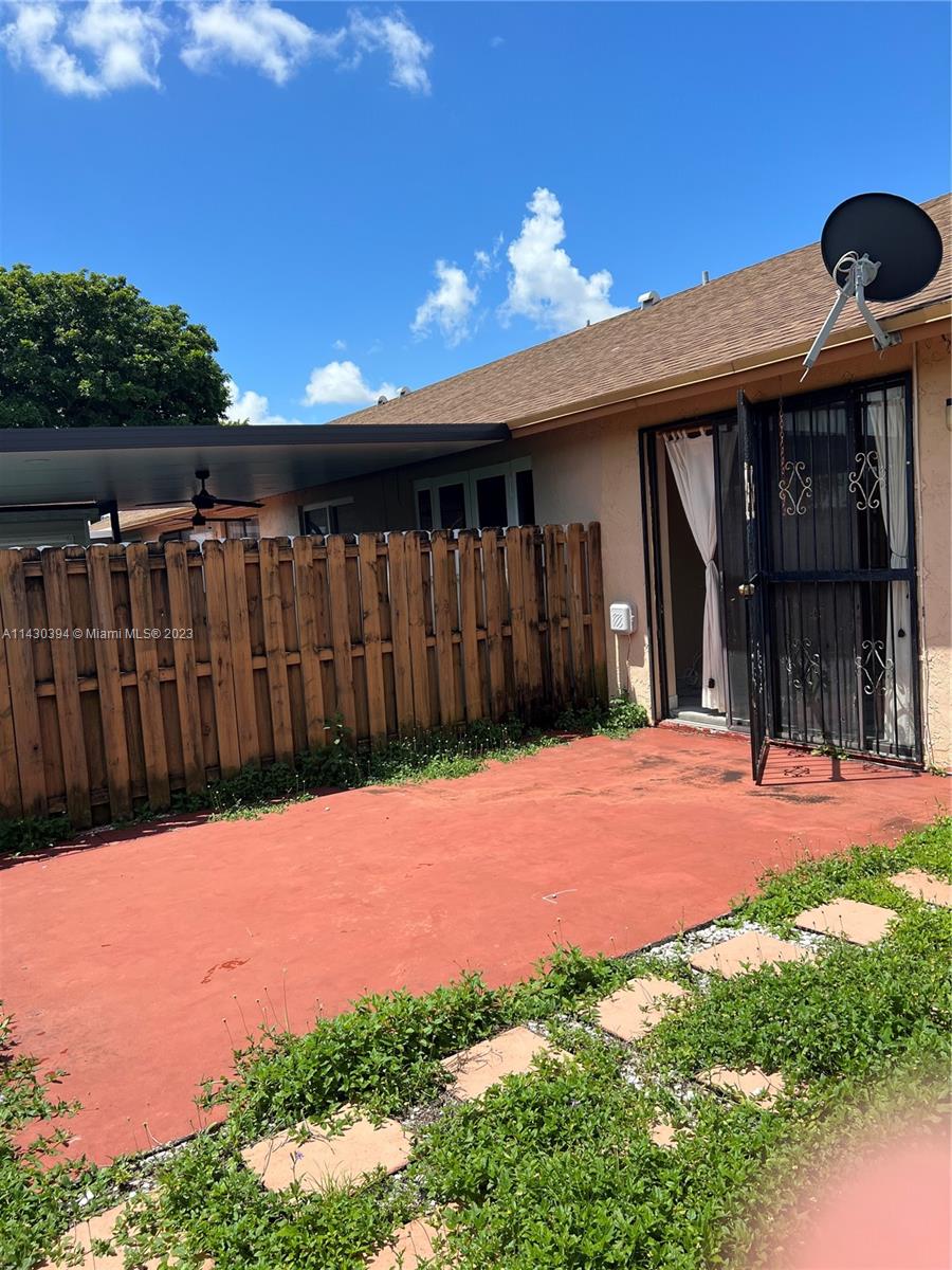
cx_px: 476
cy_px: 635
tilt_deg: -3.2
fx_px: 953
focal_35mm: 26
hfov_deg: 53.1
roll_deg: +4.7
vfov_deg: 67.3
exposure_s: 1/3571
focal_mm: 5.7
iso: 50
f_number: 1.5
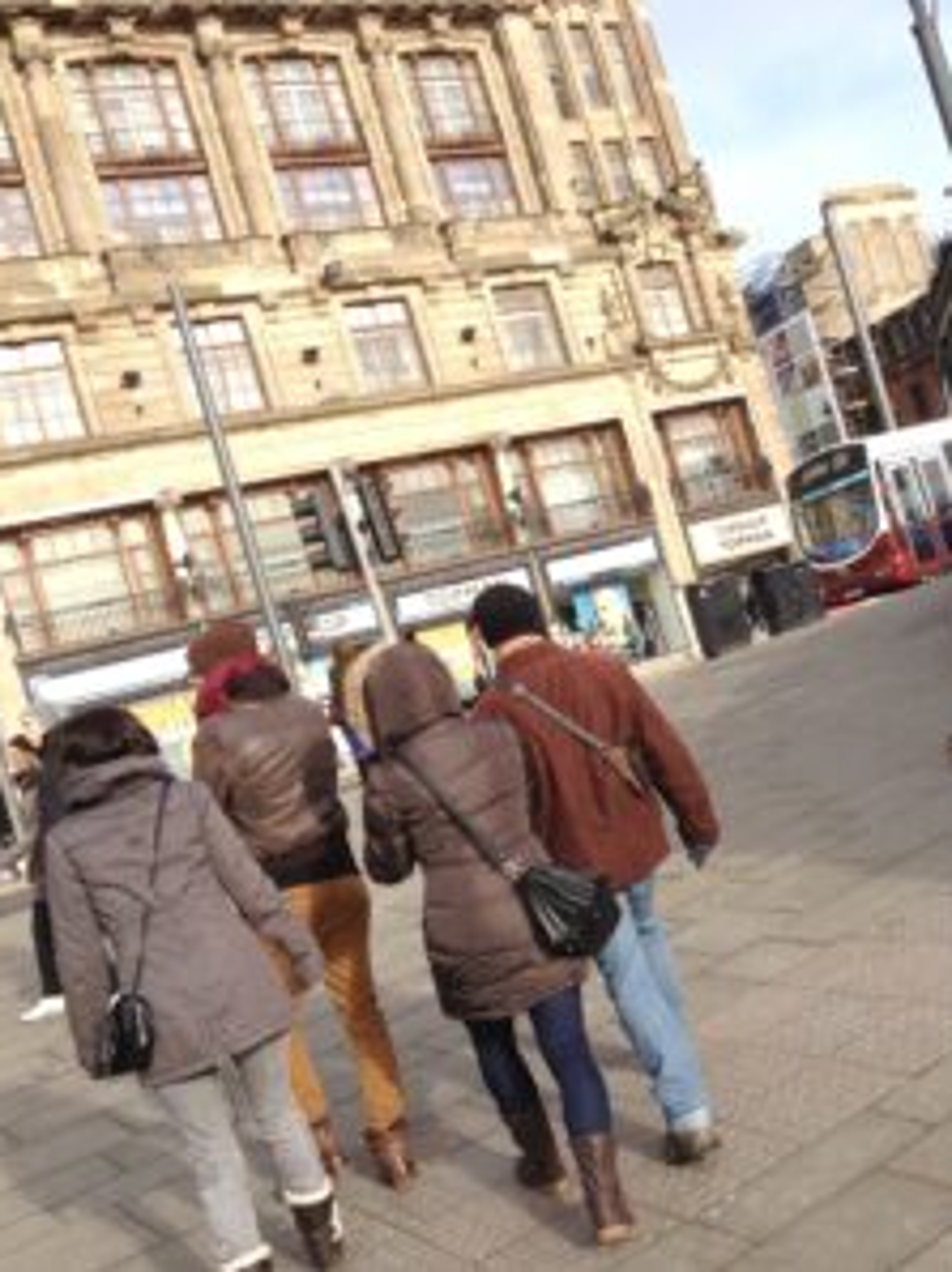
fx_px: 1726
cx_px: 768
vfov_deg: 40.5
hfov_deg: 30.1
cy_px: 636
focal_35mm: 47
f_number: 2.4
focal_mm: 4.28
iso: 50
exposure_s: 1/767
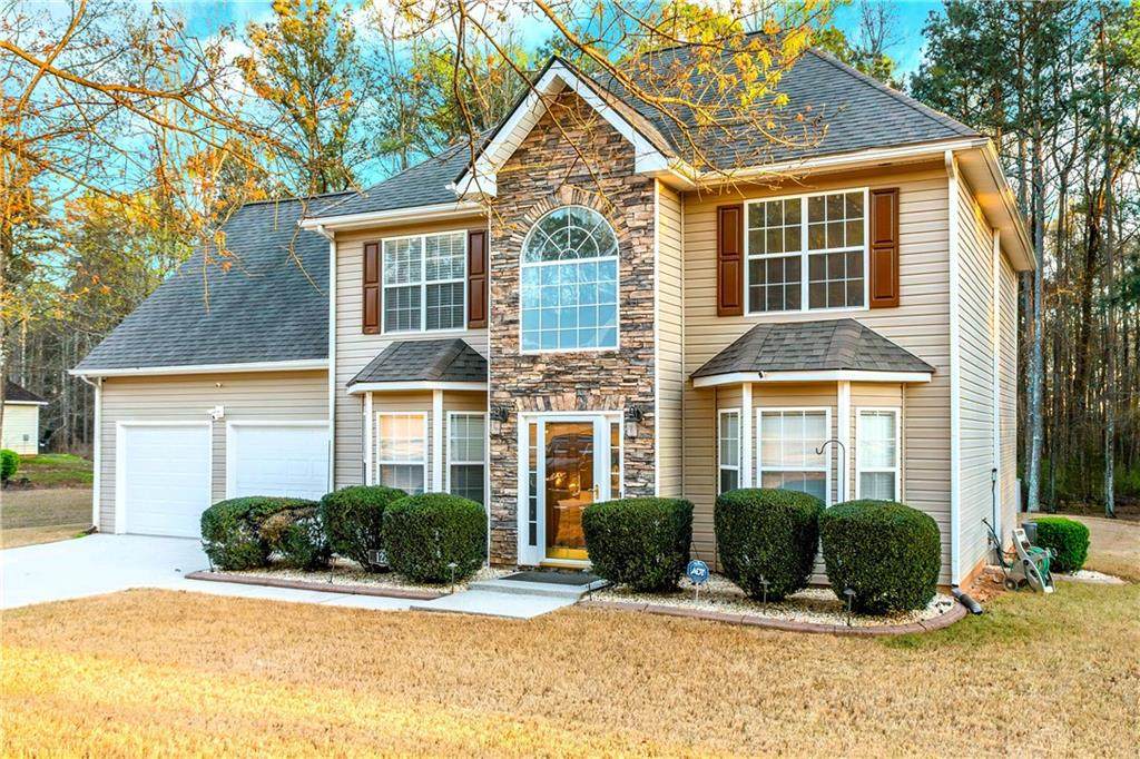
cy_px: 380
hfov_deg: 61.9
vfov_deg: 43.6
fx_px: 950
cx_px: 570
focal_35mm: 30
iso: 3200
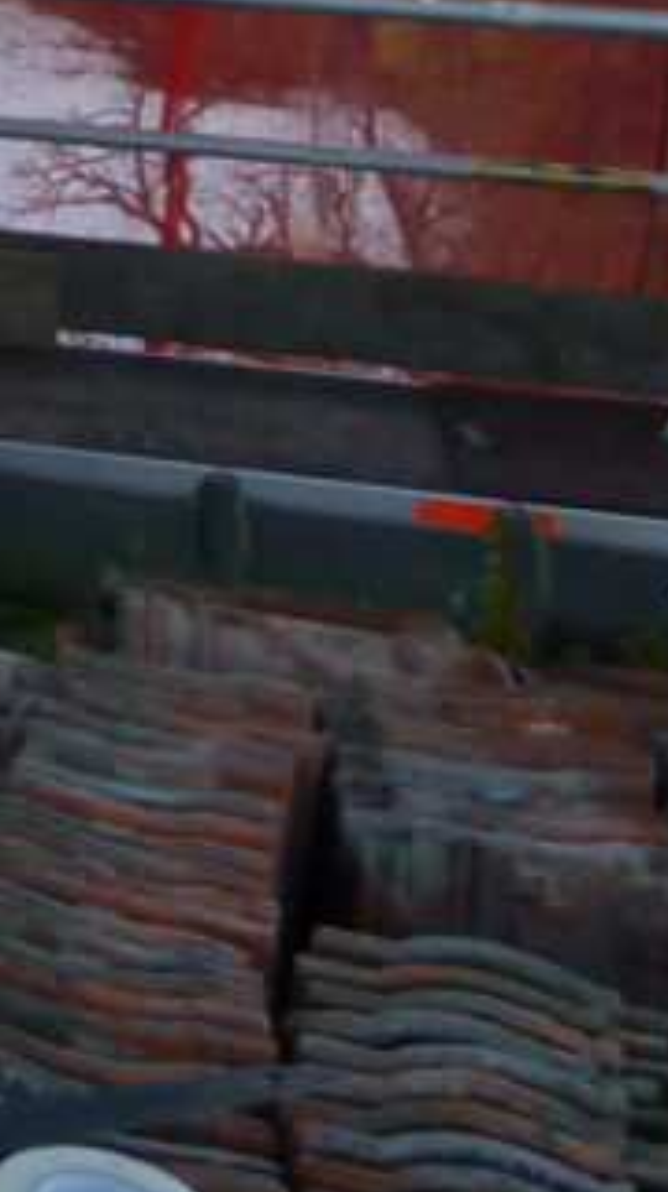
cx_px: -894
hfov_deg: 11.6
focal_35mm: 87
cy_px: -163
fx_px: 2746
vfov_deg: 22.9
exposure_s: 1/250
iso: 200
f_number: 3.3
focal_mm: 4.1
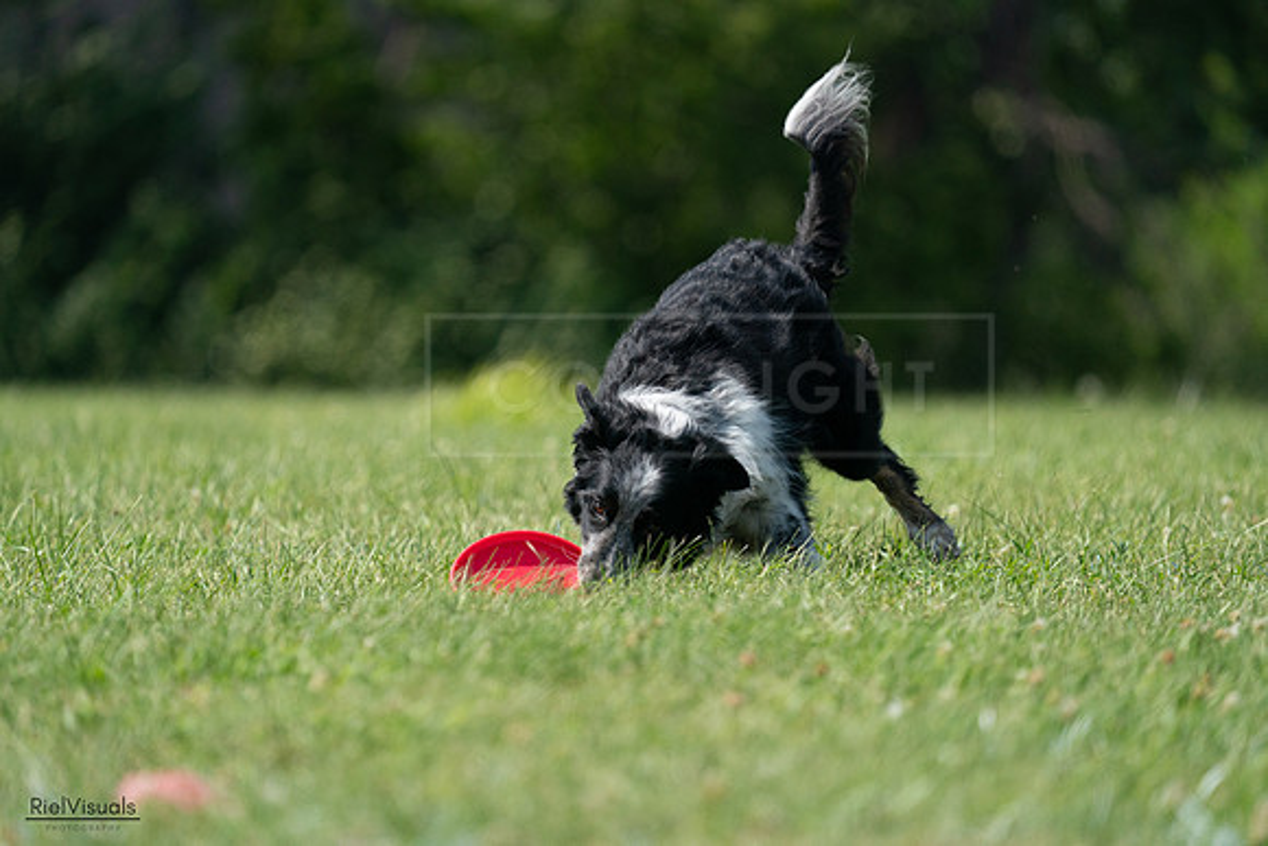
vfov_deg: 2.7
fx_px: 18249
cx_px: 634
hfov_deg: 4.0
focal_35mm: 518
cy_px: 423
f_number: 6.3
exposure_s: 1/4000
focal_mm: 518
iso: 1250
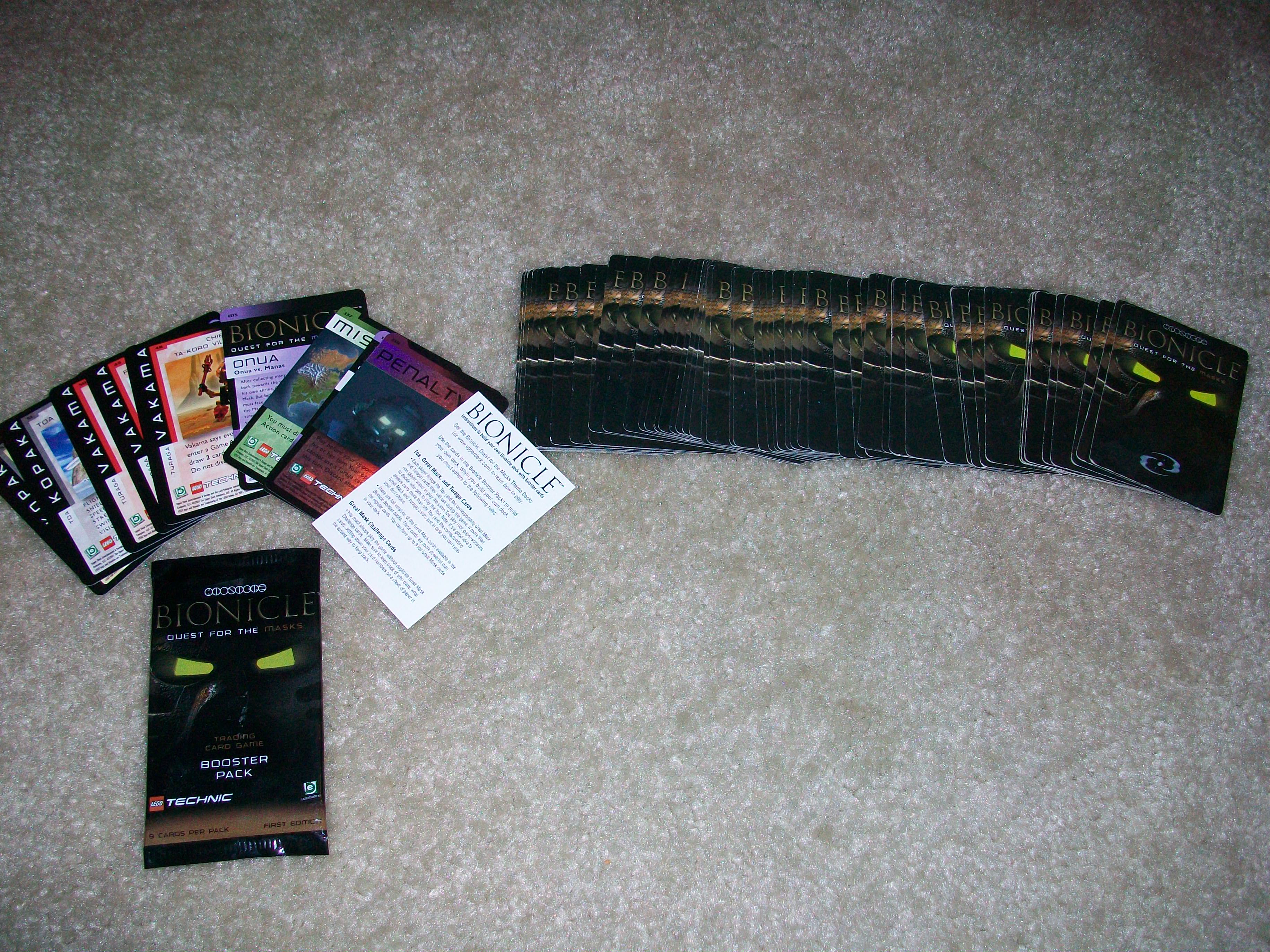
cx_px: 635
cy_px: 476
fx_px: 1174
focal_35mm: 32
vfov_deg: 44.2
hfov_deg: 56.8
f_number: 2.8
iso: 120
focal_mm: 5.7
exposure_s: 1/60
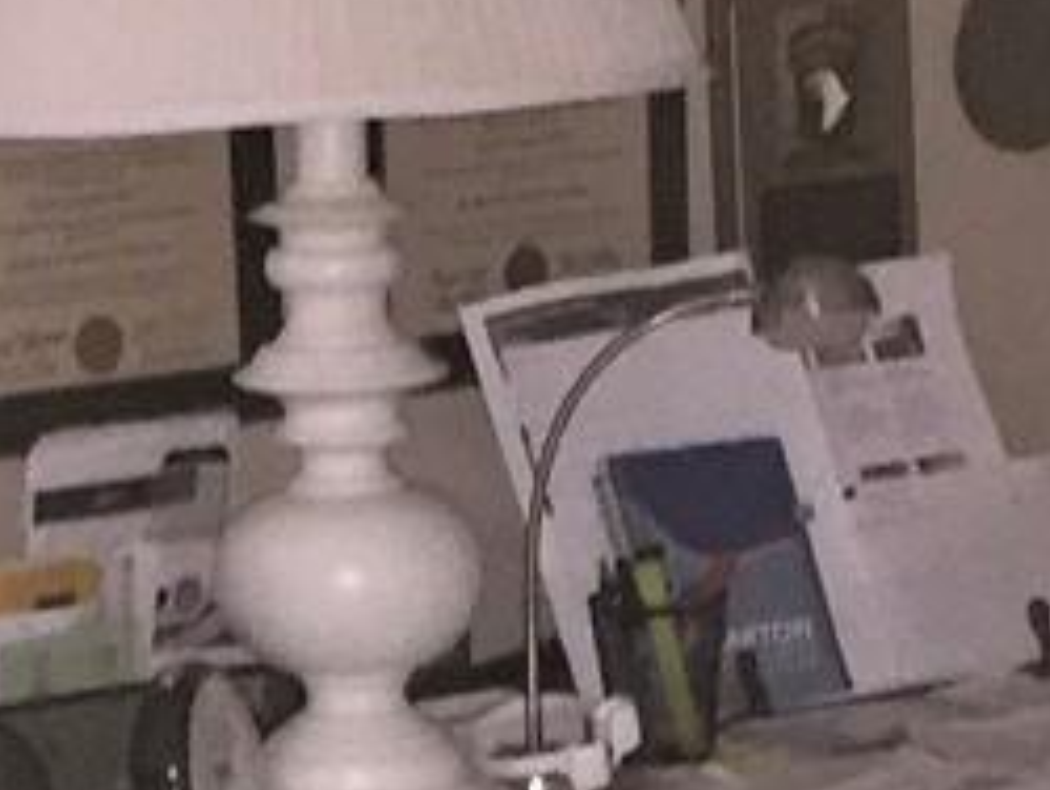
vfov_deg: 7.7
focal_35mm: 189
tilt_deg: -13.5
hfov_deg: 10.5
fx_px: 5738
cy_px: 1193
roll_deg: +2.5
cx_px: 454
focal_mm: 4.15
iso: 160
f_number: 2.2
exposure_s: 1/16
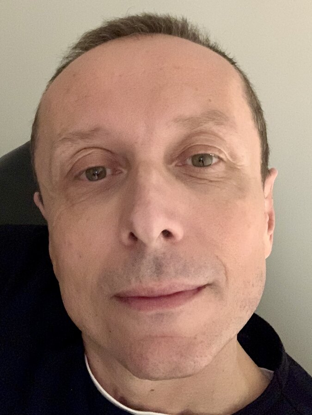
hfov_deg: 44.2
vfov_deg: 56.8
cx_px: 156
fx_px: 385
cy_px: 208
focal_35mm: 32
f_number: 2.2
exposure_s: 1/15
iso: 800
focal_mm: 2.87
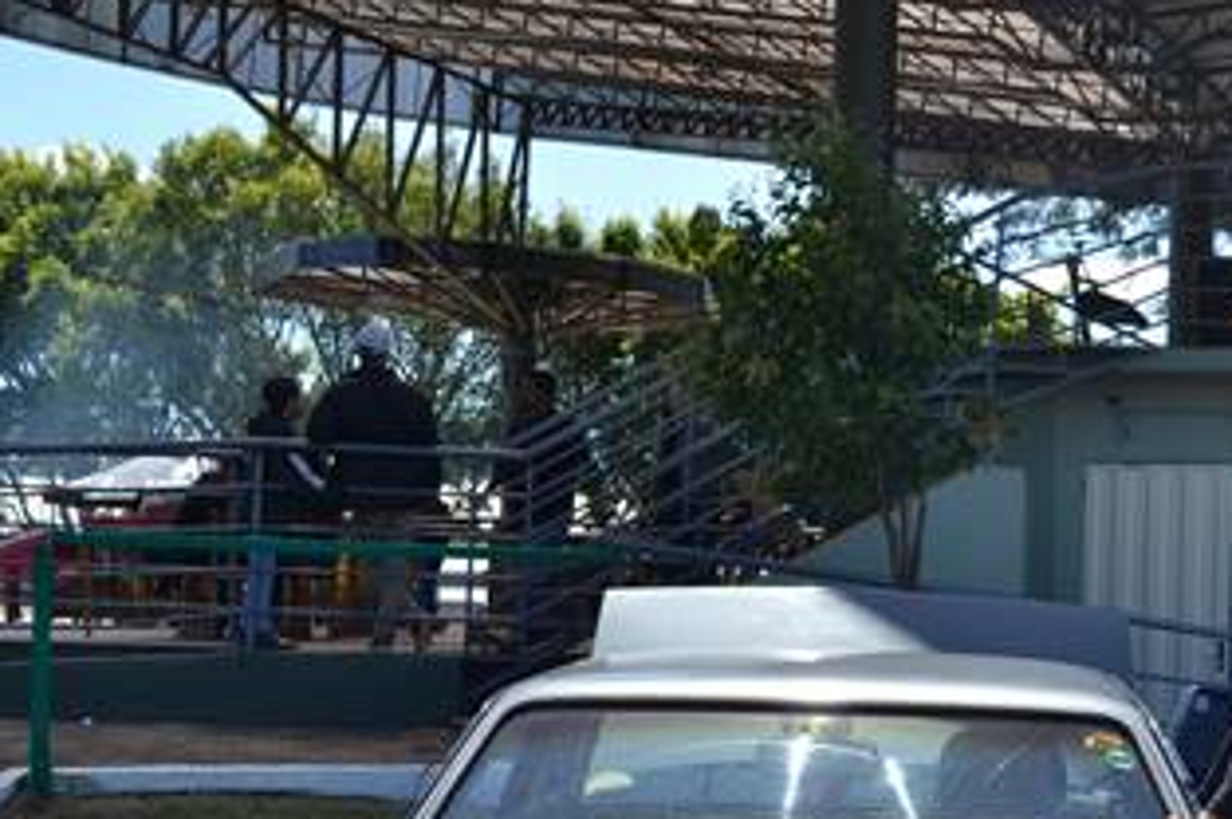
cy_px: 638
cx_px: 956
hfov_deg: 27.6
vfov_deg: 18.7
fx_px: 2460
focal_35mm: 72
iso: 100
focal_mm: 25
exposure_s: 1/160
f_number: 9
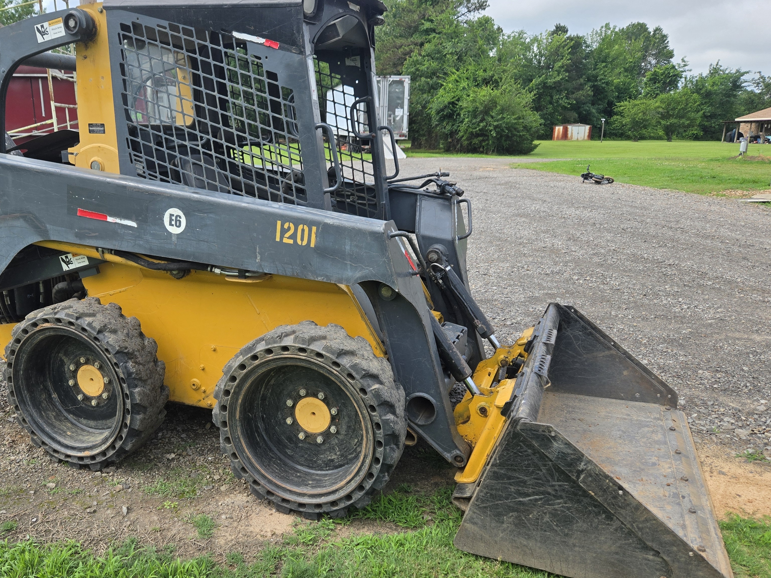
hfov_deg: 59.4
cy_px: 318
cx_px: 305
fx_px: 668
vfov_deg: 46.7
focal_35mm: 30
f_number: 1.8
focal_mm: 5.4
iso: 64
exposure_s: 1/2921
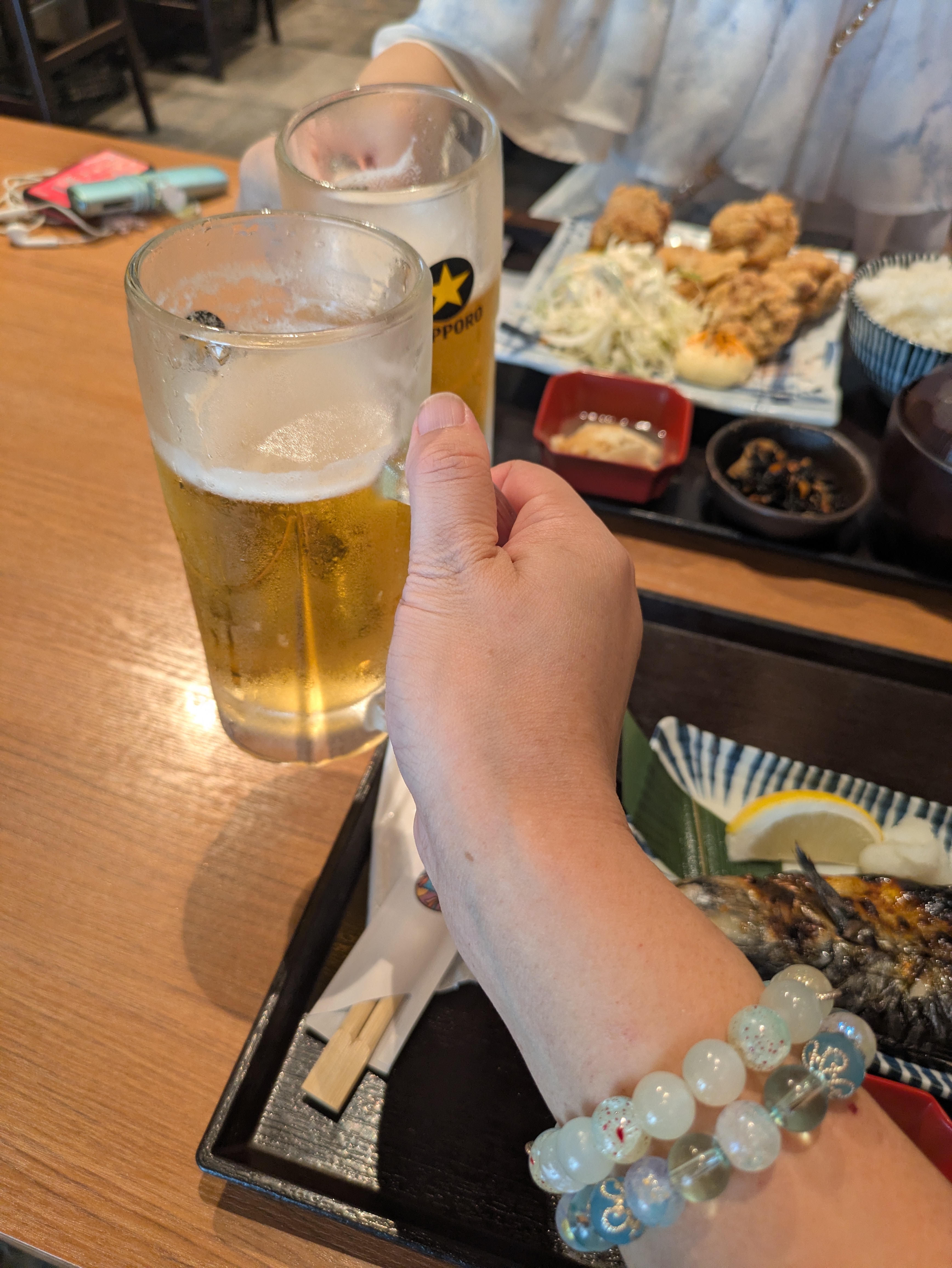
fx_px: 916
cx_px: 476
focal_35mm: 25
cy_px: 634
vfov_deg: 69.4
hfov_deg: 54.9
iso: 182
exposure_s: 1/50
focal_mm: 5.43
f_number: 1.89
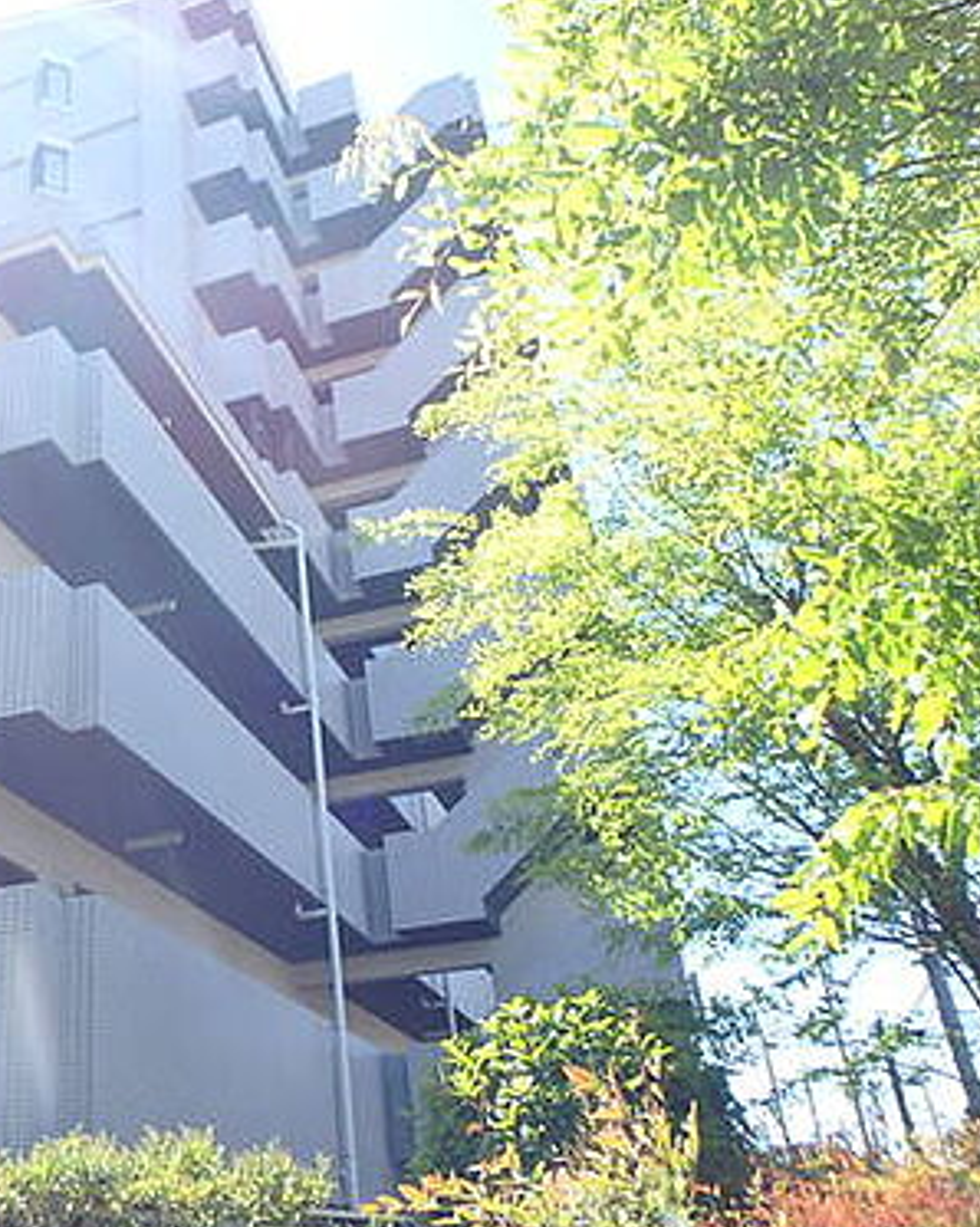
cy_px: 566
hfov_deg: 42.6
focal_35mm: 33
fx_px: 1197
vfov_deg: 54.2
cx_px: 204
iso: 125
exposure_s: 1/320
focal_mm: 3.7
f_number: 3.5
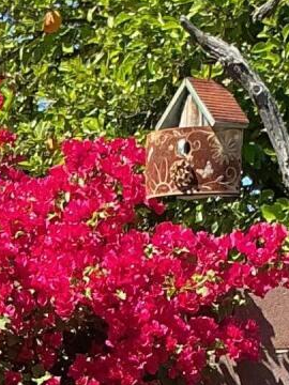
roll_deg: -0.2
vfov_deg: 11.4
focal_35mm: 161
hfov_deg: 9.1
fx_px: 1792
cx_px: -18
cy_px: 704
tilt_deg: -10.8
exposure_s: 1/635
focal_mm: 3
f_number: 1.8
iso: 25
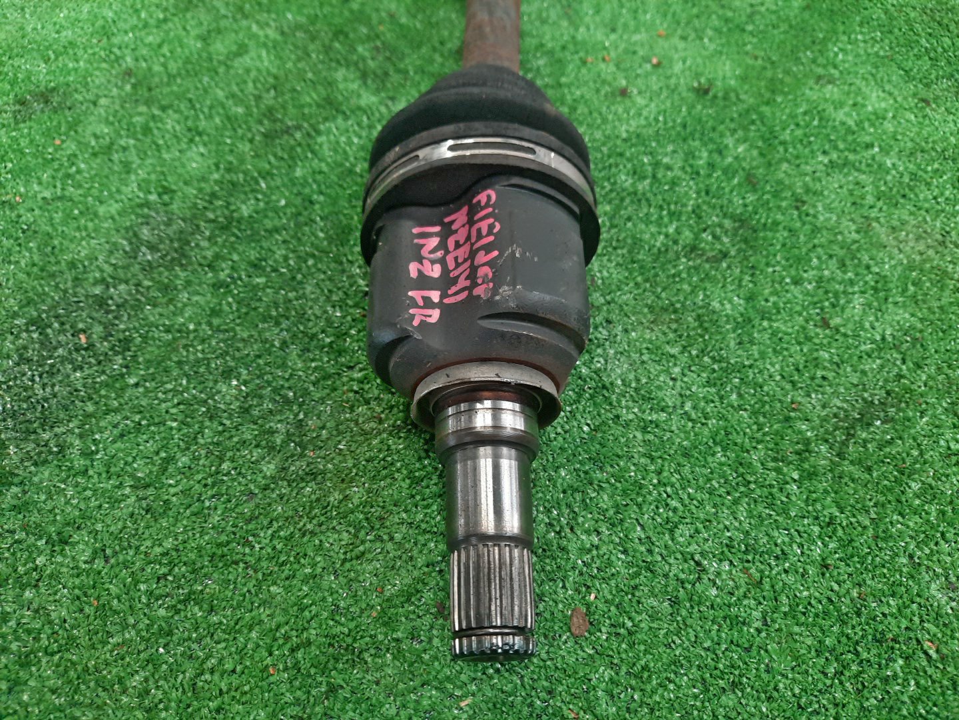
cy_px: 360
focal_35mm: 25
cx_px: 480
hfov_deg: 69.4
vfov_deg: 54.9
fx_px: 693
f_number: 2
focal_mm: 4.6
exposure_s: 1/33
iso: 276
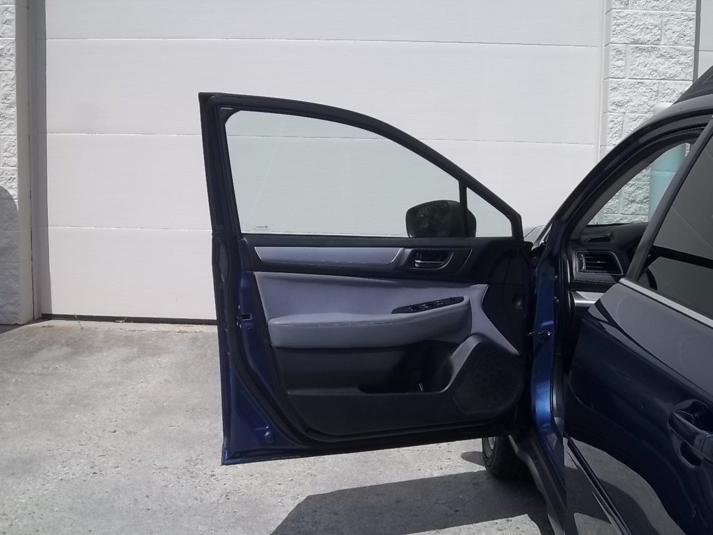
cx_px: 356
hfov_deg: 40.4
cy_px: 268
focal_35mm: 47
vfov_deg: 30.9
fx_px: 968
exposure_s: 1/200
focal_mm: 8.3
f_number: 10.28
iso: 64
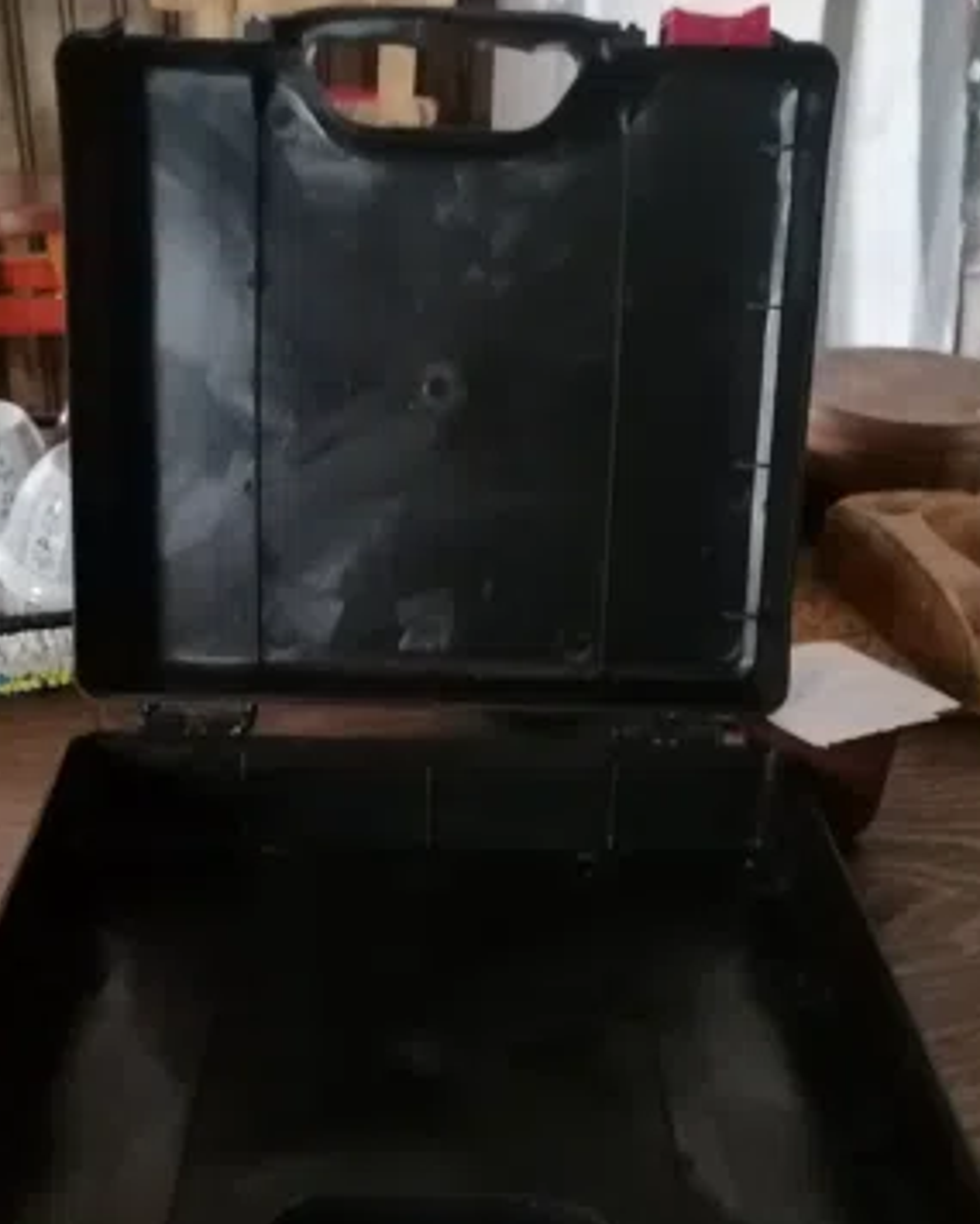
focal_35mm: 38
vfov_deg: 47.9
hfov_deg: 39.0
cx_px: 399
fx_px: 1377
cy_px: 624
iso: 1600
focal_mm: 5.4
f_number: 1.8
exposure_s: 1/20
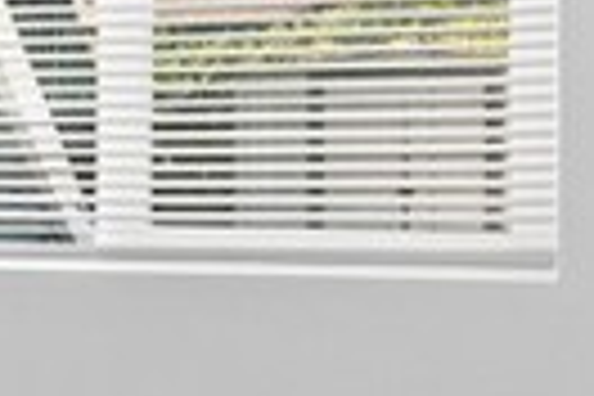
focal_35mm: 116
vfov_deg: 11.8
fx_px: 1914
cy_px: 166
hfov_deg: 16.9
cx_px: -99
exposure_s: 1/25
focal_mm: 10
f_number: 7.1
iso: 320
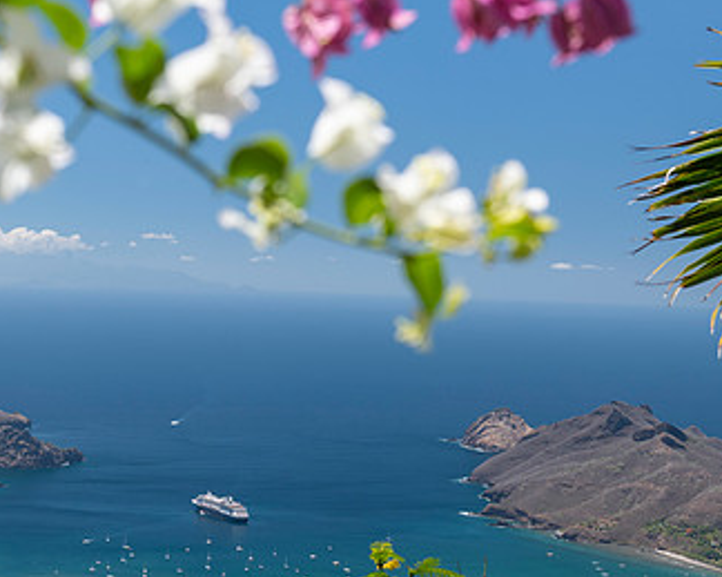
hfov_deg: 22.6
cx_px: 194
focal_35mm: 84
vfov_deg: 18.2
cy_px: 422
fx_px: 1794
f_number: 8
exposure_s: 1/200
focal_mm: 50
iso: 125
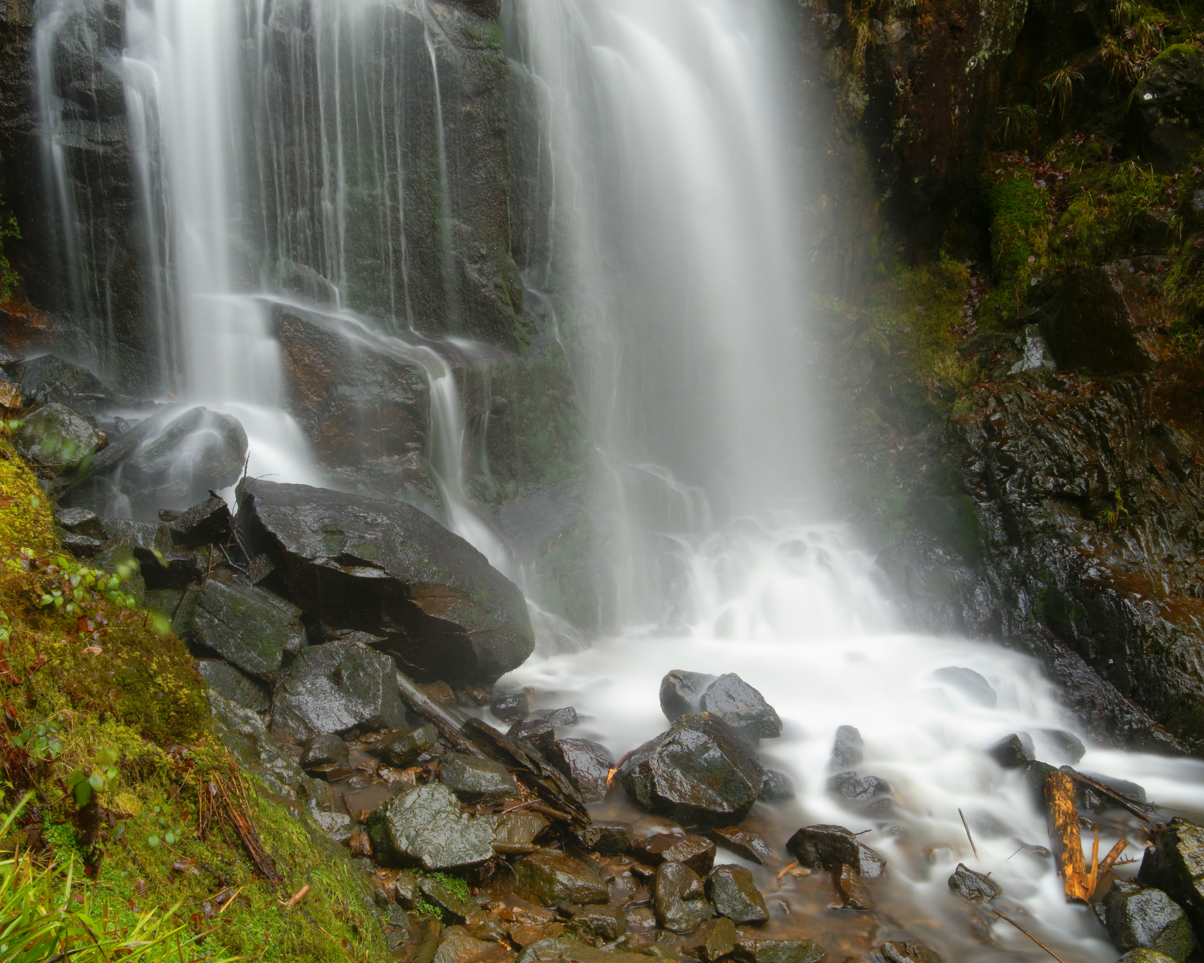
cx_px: 589
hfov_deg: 45.8
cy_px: 478
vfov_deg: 37.3
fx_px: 1425
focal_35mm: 40
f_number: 8
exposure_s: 60
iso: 100
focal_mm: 8.1
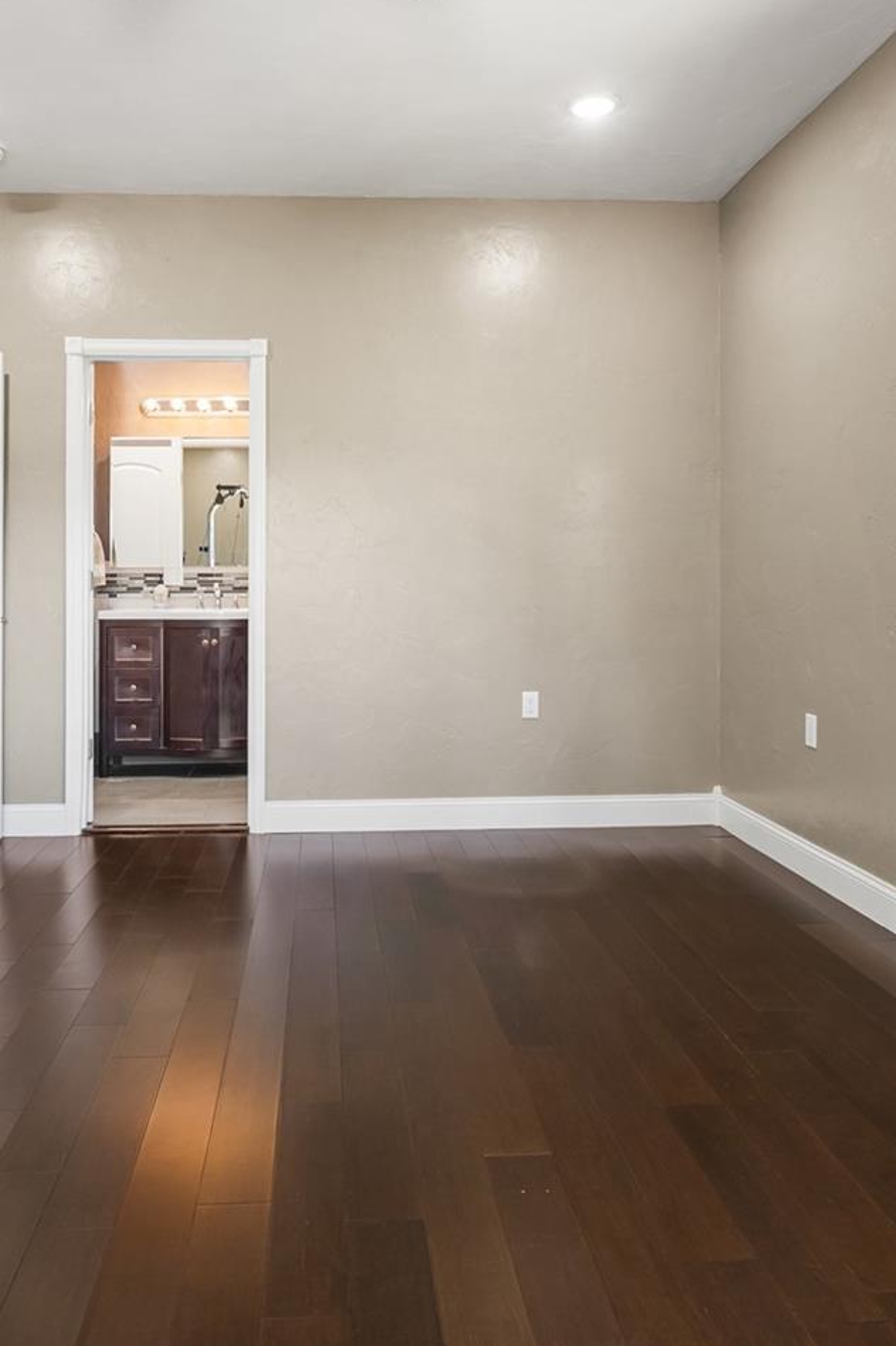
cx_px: 363
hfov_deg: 47.6
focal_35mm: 27
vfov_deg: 67.2
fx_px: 1009
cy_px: 600
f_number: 8
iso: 200
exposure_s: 1.3
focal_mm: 16
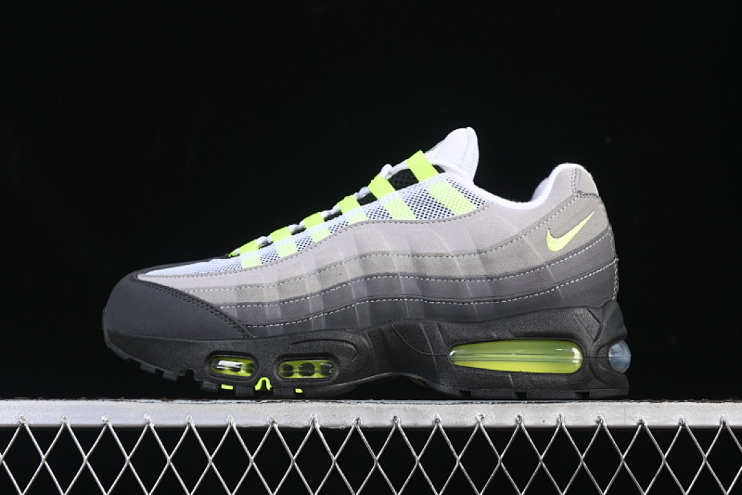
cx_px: 371
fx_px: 1546
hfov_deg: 27.0
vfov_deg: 18.2
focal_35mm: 75
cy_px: 248
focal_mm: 50
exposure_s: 1/60
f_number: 6.3
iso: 160
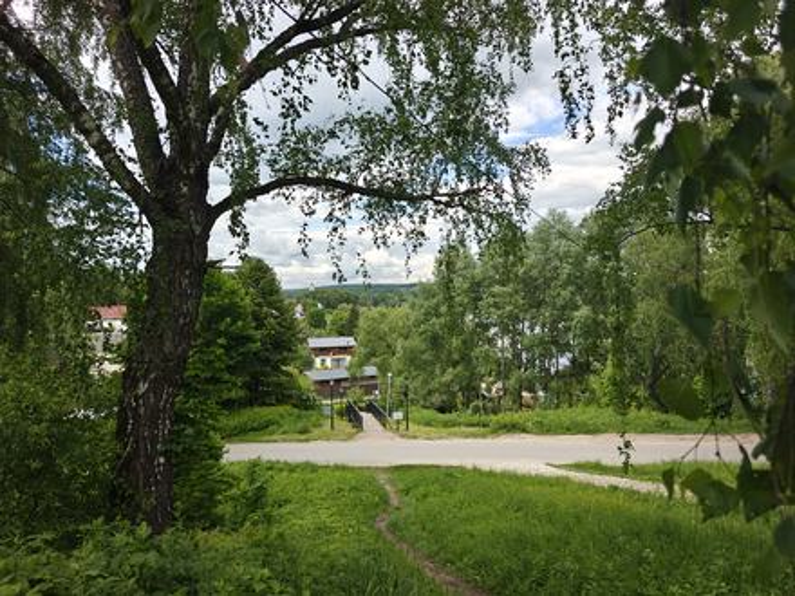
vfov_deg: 58.9
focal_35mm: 23
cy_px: 298
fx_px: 528
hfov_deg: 73.9
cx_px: 398
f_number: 1.6
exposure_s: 1/511
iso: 50
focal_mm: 6.06
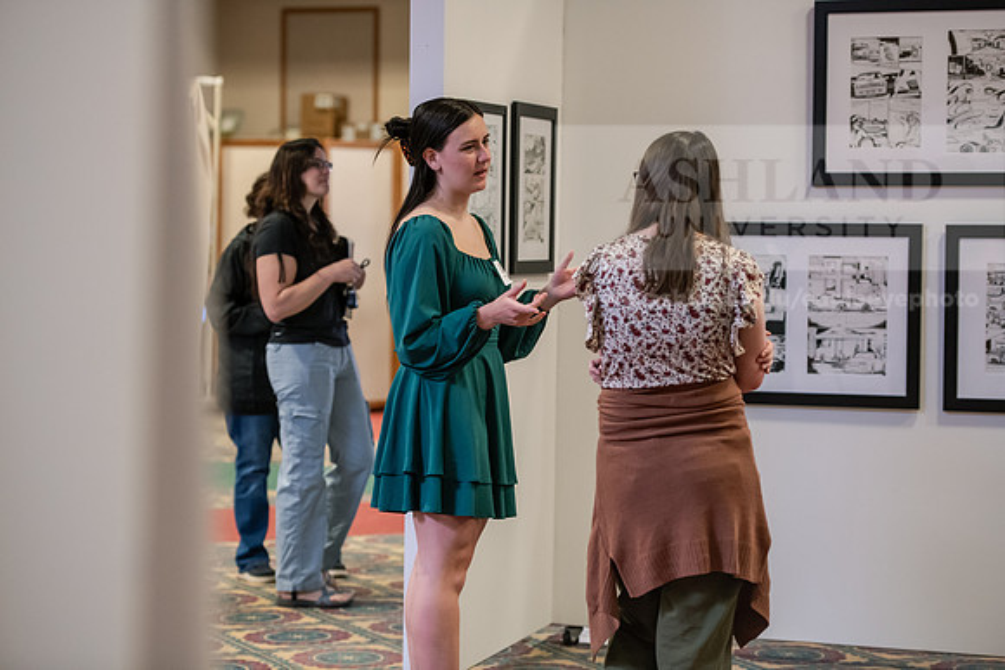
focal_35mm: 92
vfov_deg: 14.9
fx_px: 2569
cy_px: 335
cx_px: 502
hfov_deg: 22.1
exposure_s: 1/200
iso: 2500
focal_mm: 92
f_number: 3.2
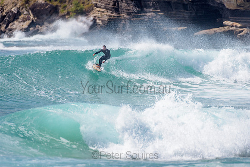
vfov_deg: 2.2
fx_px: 4259
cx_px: 99
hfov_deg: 3.4
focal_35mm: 613
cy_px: 65
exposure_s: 1/2000
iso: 100
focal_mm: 500
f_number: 5.6
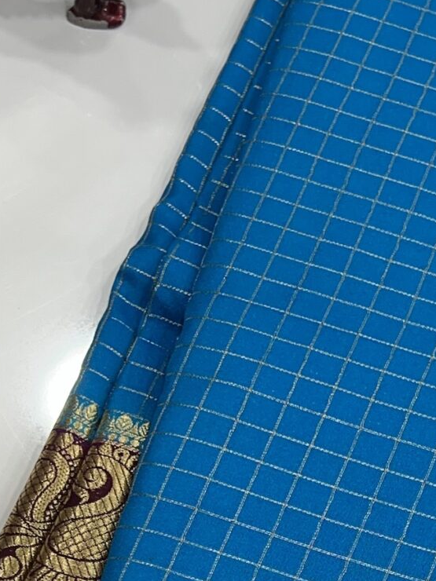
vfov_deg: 20.8
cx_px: 353
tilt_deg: -68.2
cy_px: 633
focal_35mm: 90
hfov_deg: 16.3
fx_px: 1511
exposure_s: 1/100
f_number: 1.5
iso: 40
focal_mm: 5.7
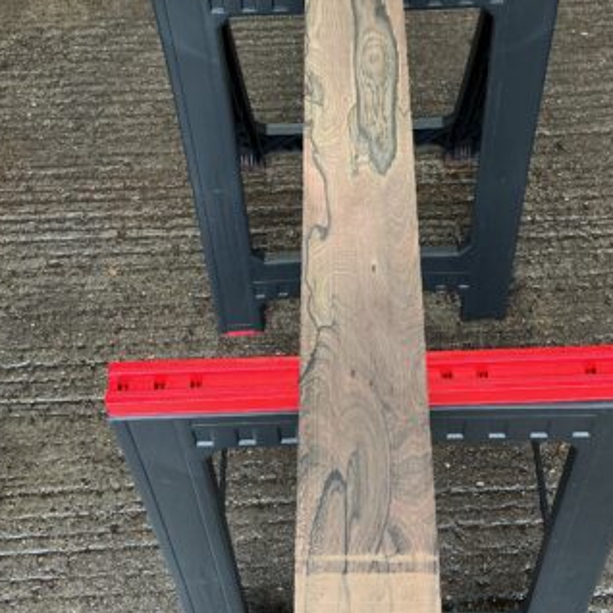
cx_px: 357
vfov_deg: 39.1
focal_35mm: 43
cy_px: 267
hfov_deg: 39.1
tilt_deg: -60.8
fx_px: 862
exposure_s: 1/50
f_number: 1.8
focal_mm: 3
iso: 64
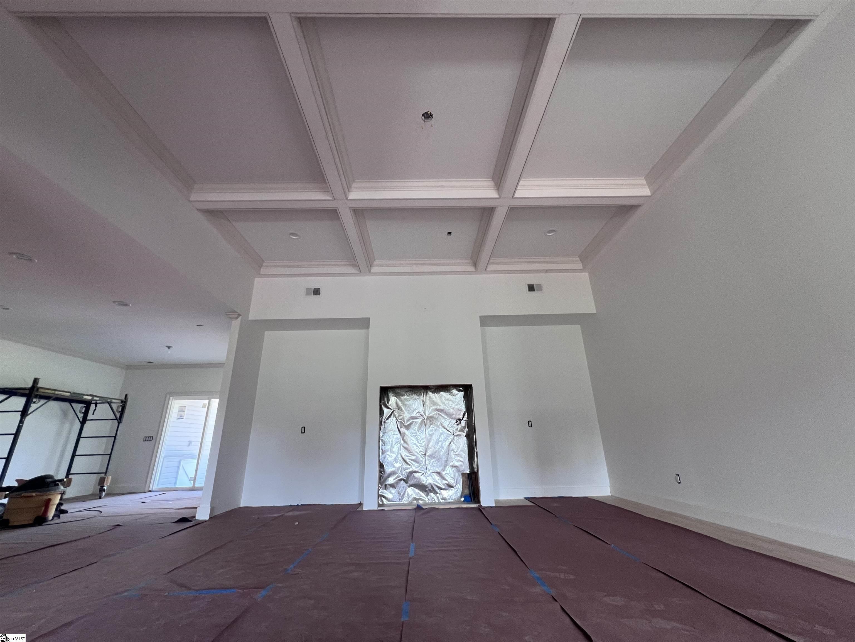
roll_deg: +1.9
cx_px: 428
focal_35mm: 13
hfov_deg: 106.2
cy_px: 321
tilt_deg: +19.6
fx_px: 321
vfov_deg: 89.9
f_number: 1.8
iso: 200
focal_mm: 1.57
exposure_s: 1/99
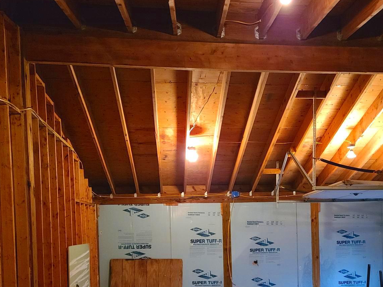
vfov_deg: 28.4
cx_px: 252
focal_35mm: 50
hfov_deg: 37.8
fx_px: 553
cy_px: 238
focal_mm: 5.9
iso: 640
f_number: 2
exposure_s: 1/20
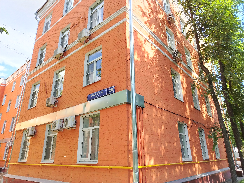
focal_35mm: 24
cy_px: 92
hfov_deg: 71.6
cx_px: 122
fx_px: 169
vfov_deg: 56.8
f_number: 1.75
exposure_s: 1/297
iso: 100
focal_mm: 5.25
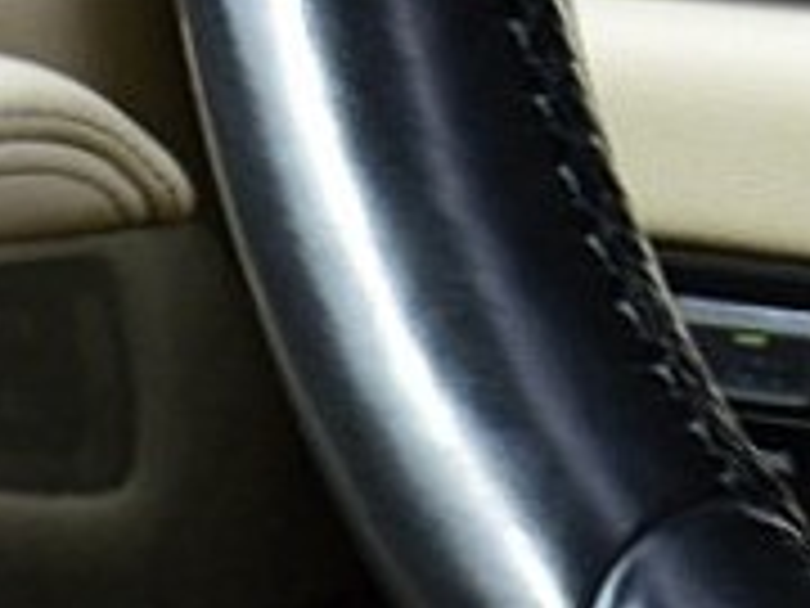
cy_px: -797
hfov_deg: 7.3
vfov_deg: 5.5
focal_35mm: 260
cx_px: 1674
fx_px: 6084
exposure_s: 1/125
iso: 400
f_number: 9
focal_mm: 20
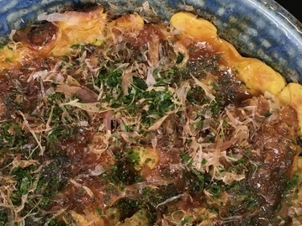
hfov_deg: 20.2
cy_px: 118
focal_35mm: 97
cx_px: 129
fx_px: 846
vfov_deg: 15.2
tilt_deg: -87.9
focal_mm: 4.15
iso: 32
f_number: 2.2
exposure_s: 1/30
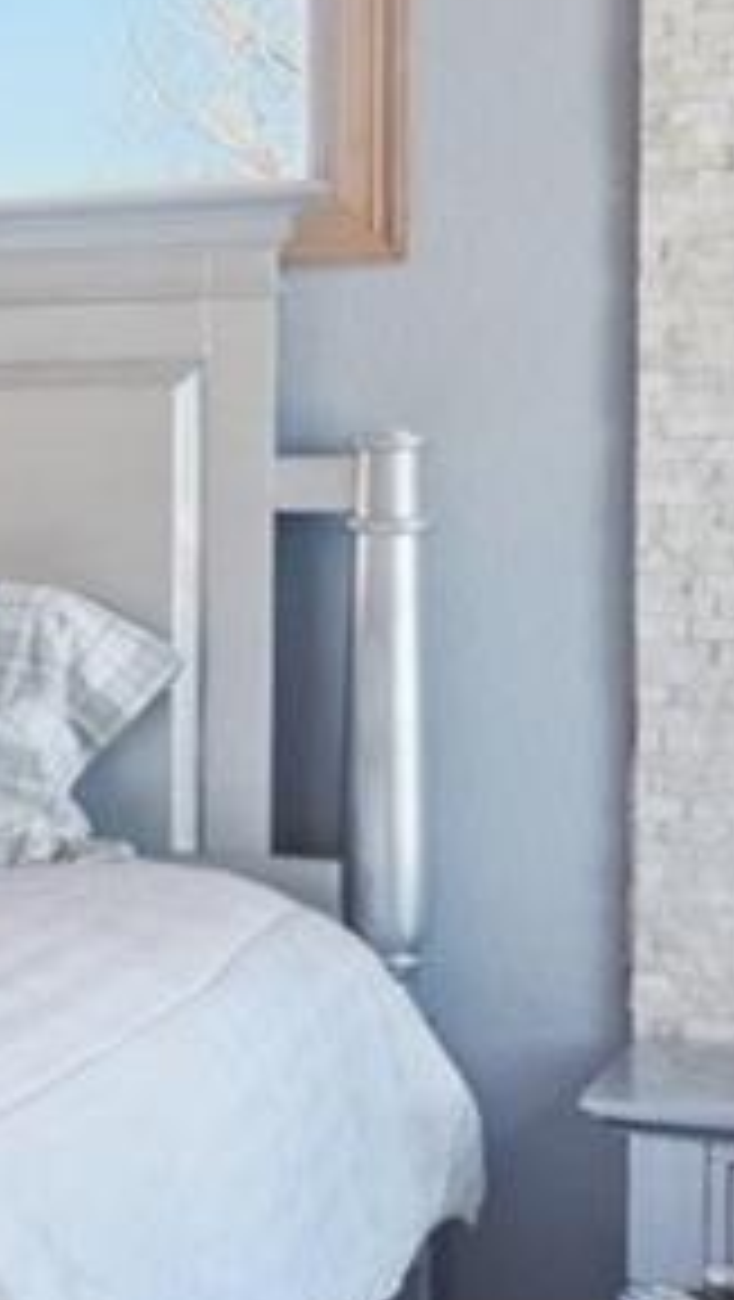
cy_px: 598
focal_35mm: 87
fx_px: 3004
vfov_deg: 24.4
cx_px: -1572
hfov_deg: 9.9
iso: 400
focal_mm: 10
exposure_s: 1/40
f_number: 8
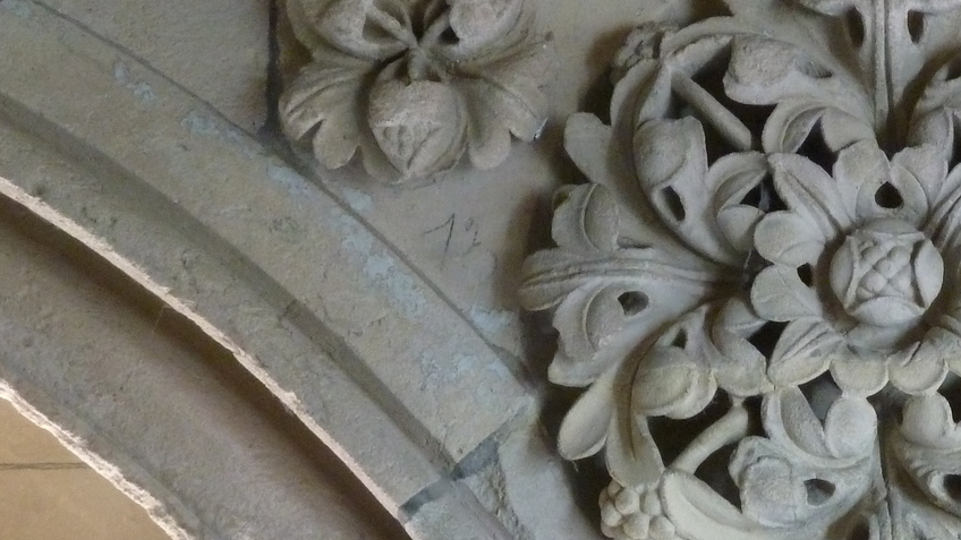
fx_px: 4714
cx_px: 835
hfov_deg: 11.6
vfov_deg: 6.6
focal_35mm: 185
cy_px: 302
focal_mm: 14.7
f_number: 4.3
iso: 400
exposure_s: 1/25
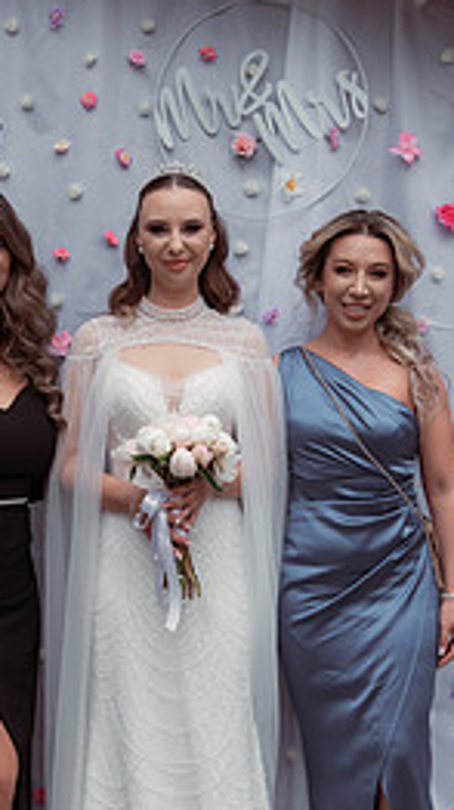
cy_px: 501
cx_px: 191
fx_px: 1158
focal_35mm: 54
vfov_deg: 38.3
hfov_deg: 22.2
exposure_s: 1/400
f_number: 4.5
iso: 200
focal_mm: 30
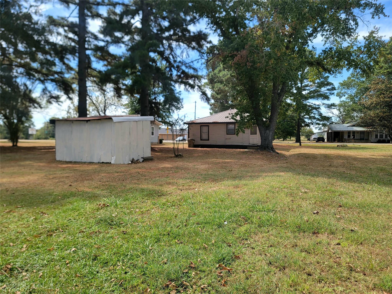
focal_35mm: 24
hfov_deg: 71.6
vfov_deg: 56.8
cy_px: 147
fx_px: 272
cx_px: 196
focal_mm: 6.7
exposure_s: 1/526
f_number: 1.8
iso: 16
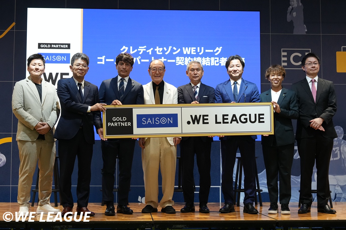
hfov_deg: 41.9
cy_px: 115
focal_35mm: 47
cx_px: 173
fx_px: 452
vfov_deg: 28.6
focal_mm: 47
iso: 3200
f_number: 4
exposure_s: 1/250
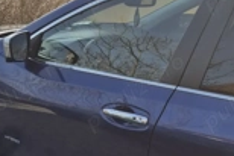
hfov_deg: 31.5
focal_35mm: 62
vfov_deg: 21.8
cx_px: 47
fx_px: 403
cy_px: 111
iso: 25
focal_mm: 5.4
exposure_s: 1/1250
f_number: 1.8
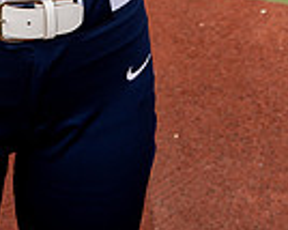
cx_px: 64
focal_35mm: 110
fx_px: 937
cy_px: -247
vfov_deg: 12.2
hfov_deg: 17.4
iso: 100
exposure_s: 1/250
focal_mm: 35
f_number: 5
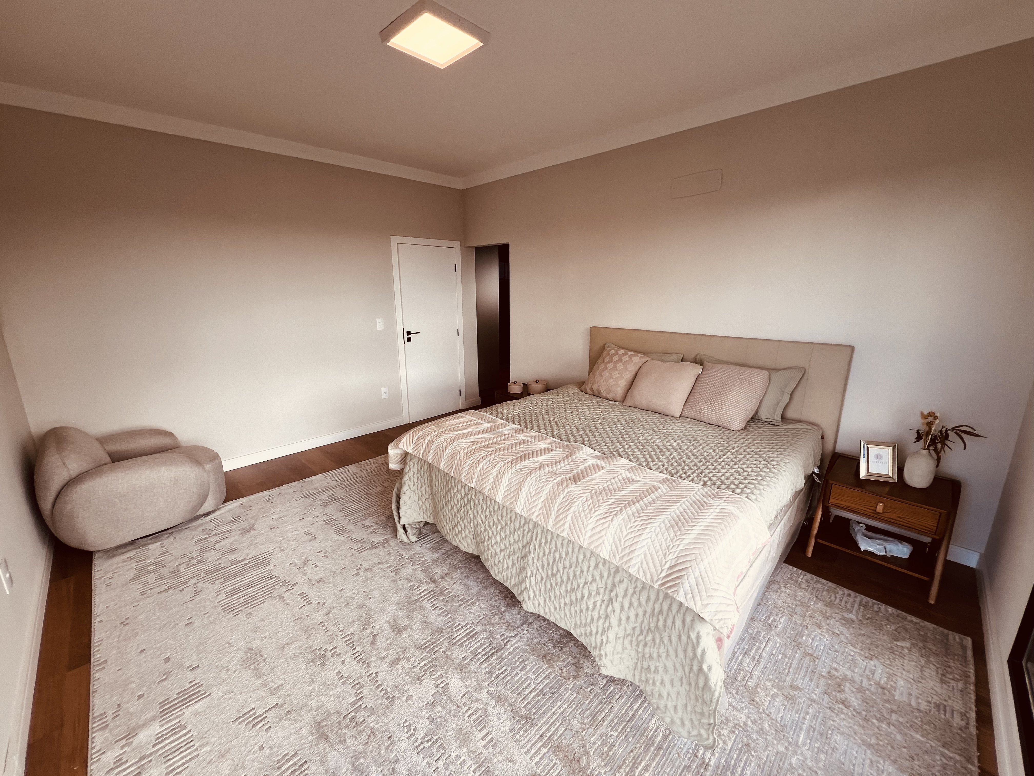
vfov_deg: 89.9
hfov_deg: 106.2
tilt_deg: -14.0
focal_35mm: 13
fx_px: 388
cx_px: 517
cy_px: 388
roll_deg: +0.4
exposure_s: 1/150
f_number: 1.8
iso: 32
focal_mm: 1.57
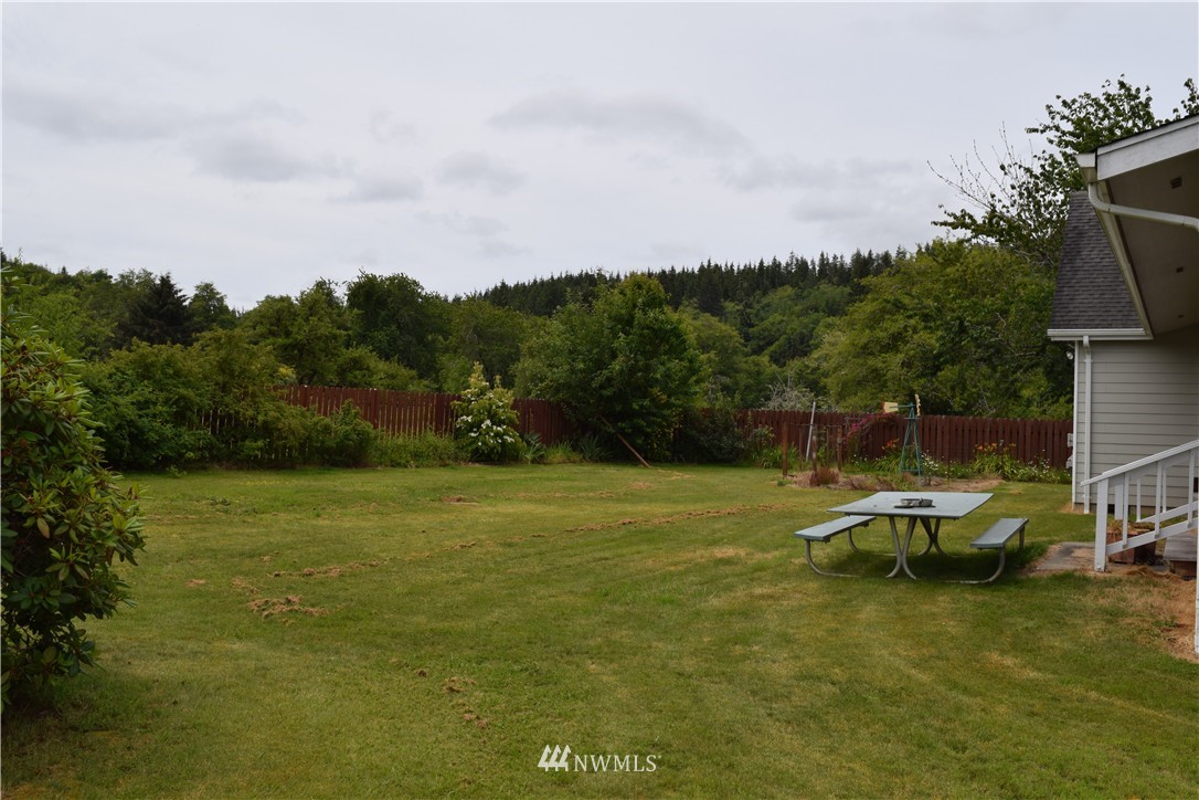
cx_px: 600
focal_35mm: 36
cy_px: 400
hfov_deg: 53.1
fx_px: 1199
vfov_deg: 36.9
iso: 100
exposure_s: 1/200
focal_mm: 24
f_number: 11
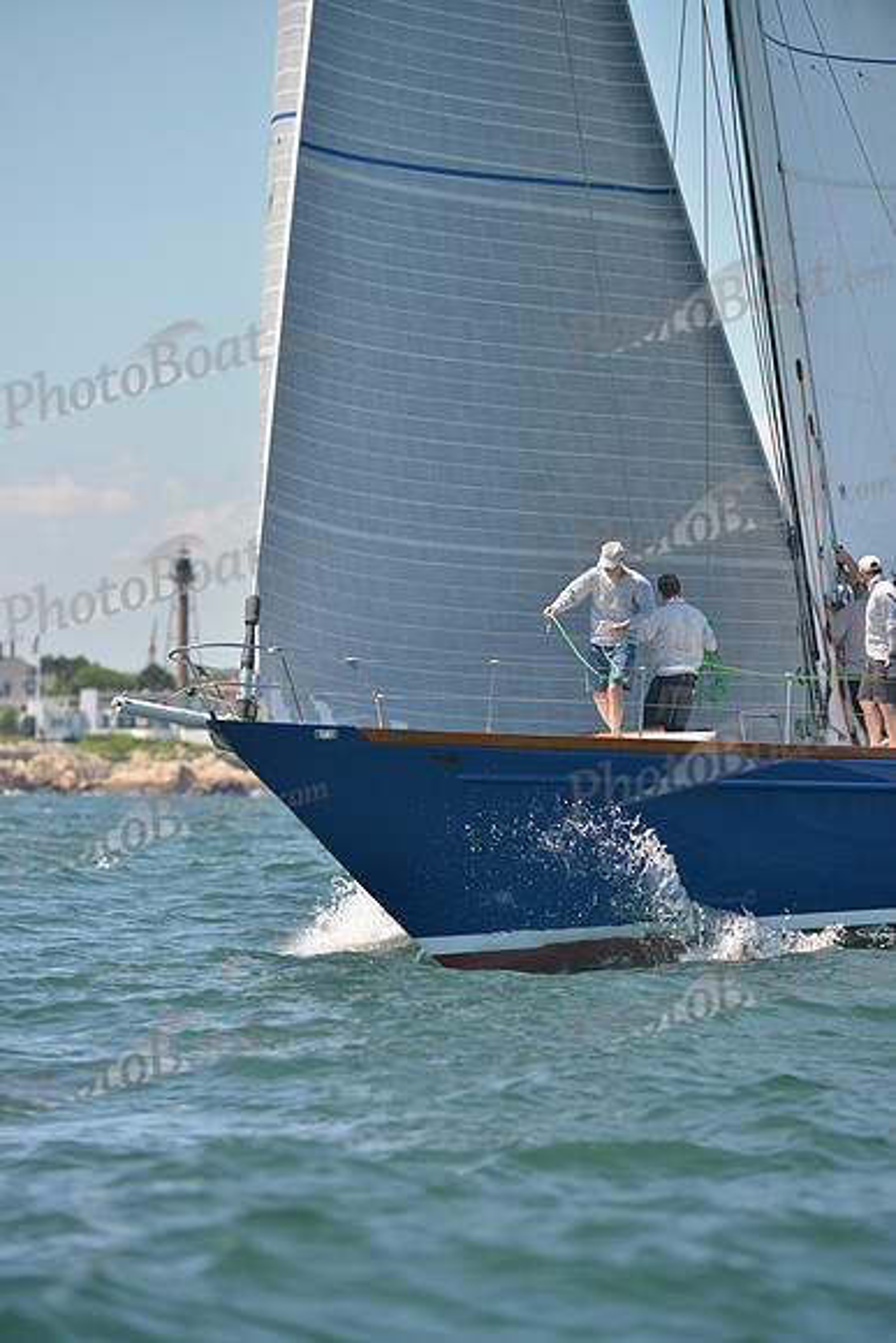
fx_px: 10073
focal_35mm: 270
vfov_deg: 7.6
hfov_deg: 5.1
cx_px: 448
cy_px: 672
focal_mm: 270
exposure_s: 1/1250
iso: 280
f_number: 5.6
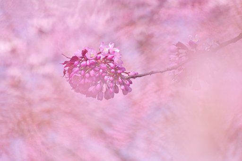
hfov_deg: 4.6
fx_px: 3021
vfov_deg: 3.0
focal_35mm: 450
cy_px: 80
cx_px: 121
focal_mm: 300
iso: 100
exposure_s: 1/40
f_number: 5.6
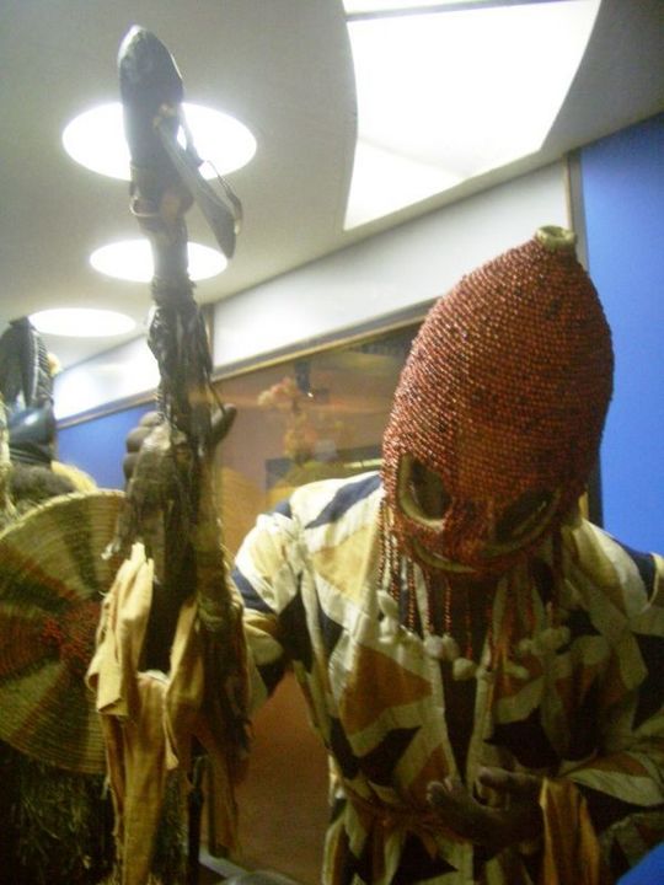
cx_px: 332
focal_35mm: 35
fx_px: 895
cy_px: 442
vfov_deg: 52.6
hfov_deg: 40.7
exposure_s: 1/8
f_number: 2.6
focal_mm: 5.8
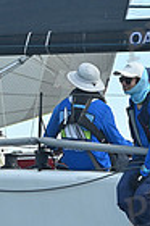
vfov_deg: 7.1
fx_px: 1817
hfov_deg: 4.7
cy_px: 127
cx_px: 42
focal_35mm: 290
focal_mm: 70
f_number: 6.3
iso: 250
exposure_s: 1/1000
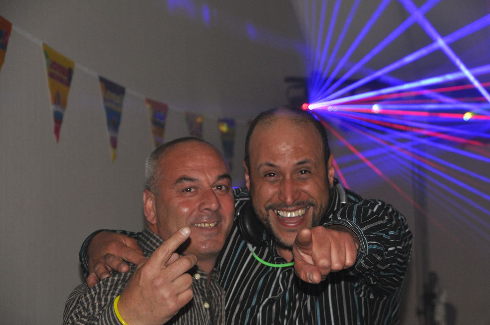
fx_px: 1835
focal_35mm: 135
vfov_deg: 10.1
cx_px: 245
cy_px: 162
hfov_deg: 15.2
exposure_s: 1/60
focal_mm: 90
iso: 800
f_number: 5.3
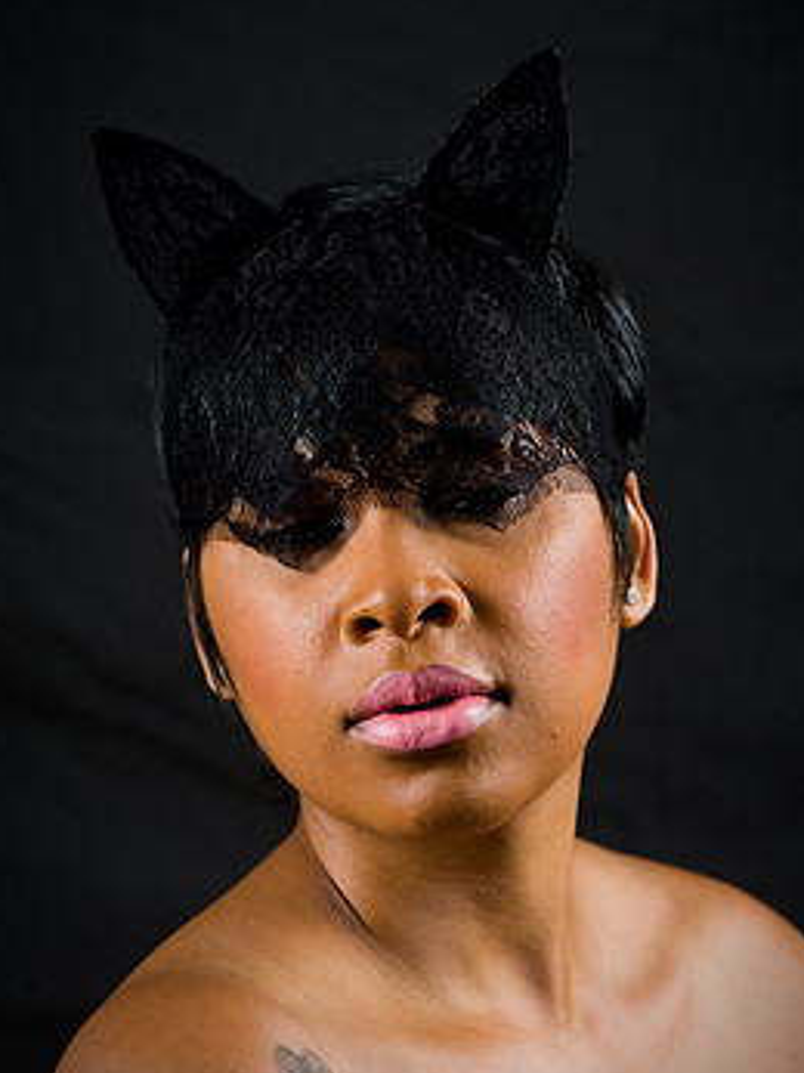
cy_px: 532
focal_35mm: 249
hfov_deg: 6.0
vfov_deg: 8.0
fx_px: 7716
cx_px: 444
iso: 200
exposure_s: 1/125
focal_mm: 200
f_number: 5.6
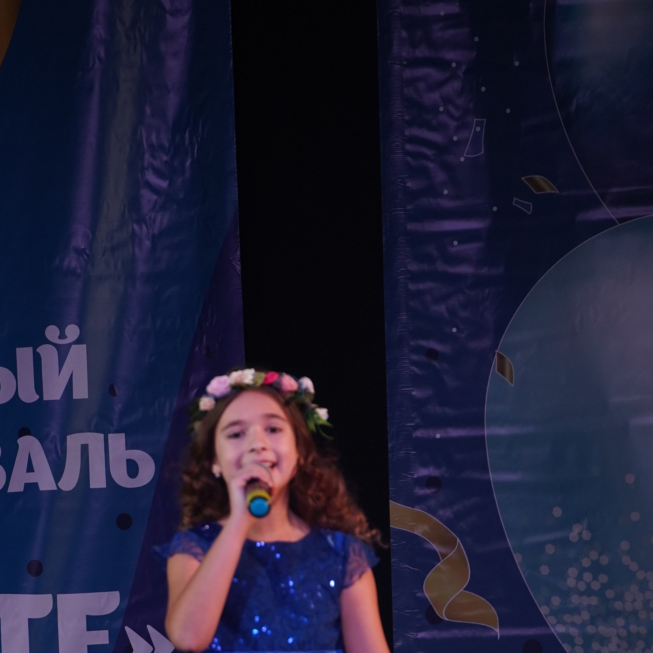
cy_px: 704
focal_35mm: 382
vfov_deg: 4.6
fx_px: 8153
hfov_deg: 4.6
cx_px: 215
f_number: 5.6
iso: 1600
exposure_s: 1/250
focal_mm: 185
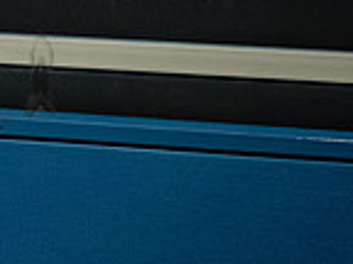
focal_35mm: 419
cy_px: -176
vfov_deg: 3.5
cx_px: -292
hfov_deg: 4.7
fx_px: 4273
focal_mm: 83
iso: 8000
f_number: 4.5
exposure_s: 1/250
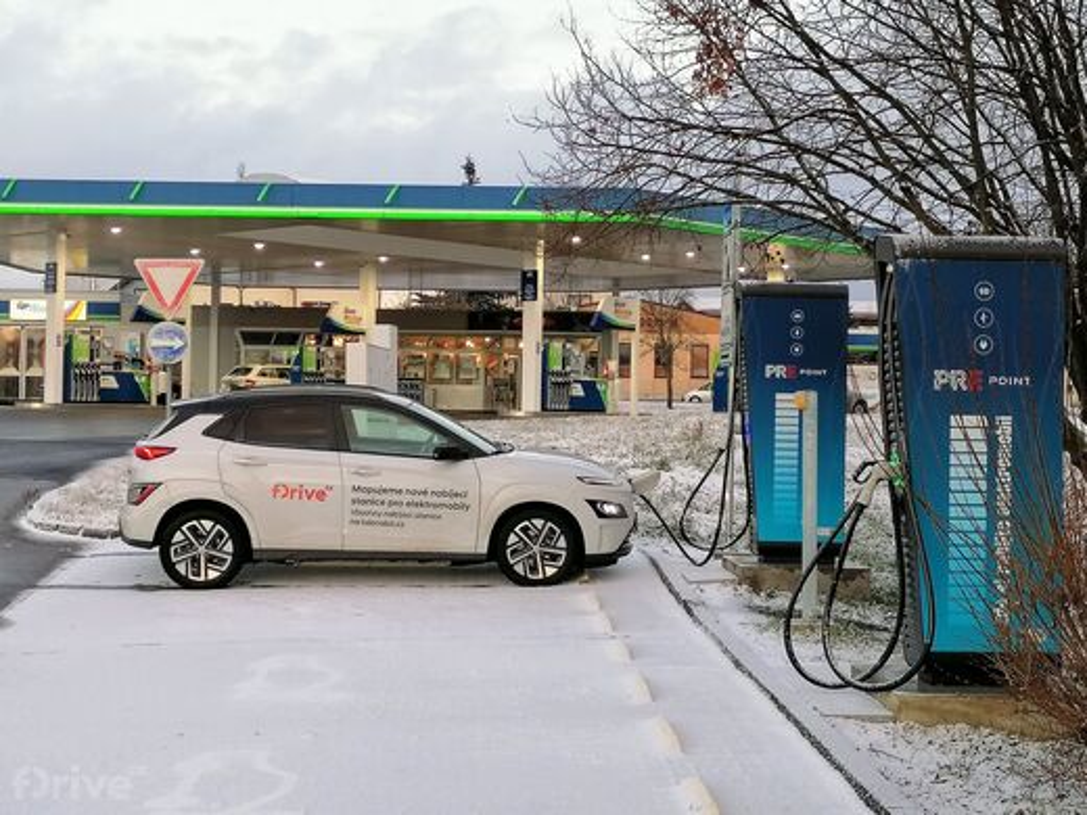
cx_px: 544
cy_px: 408
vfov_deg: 26.1
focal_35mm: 56
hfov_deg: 34.3
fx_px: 1758
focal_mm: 5.3
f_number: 1.8
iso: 80
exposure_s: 1/120
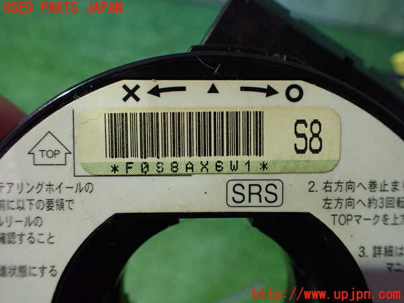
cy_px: 152
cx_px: 202
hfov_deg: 60.0
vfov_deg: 46.8
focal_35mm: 30
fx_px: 350
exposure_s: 1/40
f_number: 2.3
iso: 800
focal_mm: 5.4
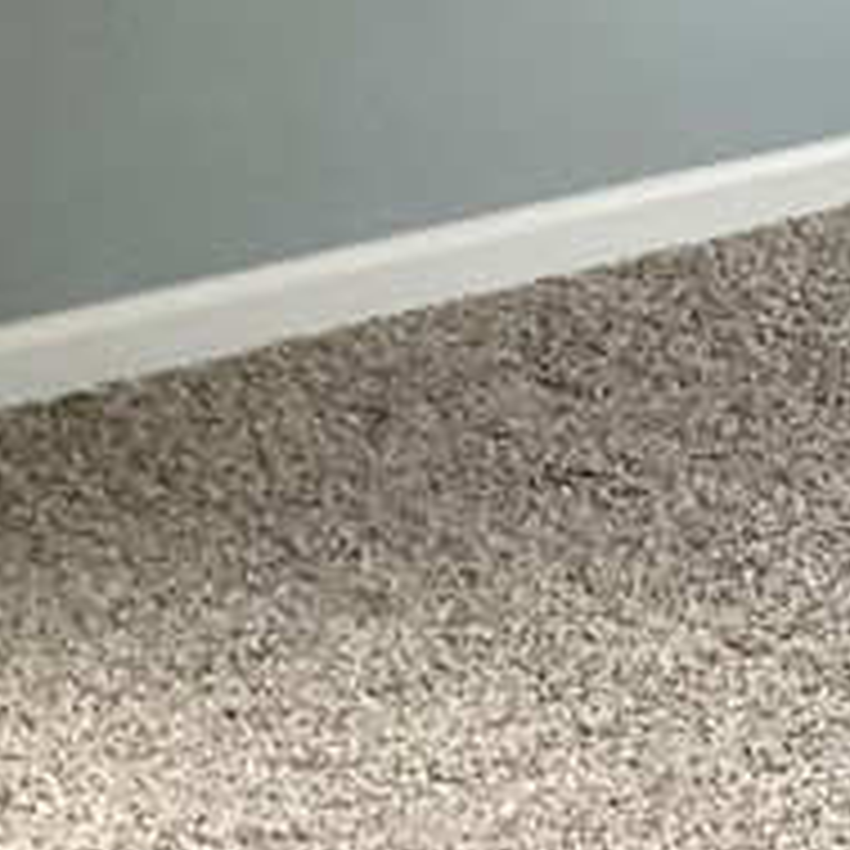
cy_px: -85
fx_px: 3862
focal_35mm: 139
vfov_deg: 12.3
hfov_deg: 10.8
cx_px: 1974
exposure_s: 1/60
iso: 160
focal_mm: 3
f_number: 1.8
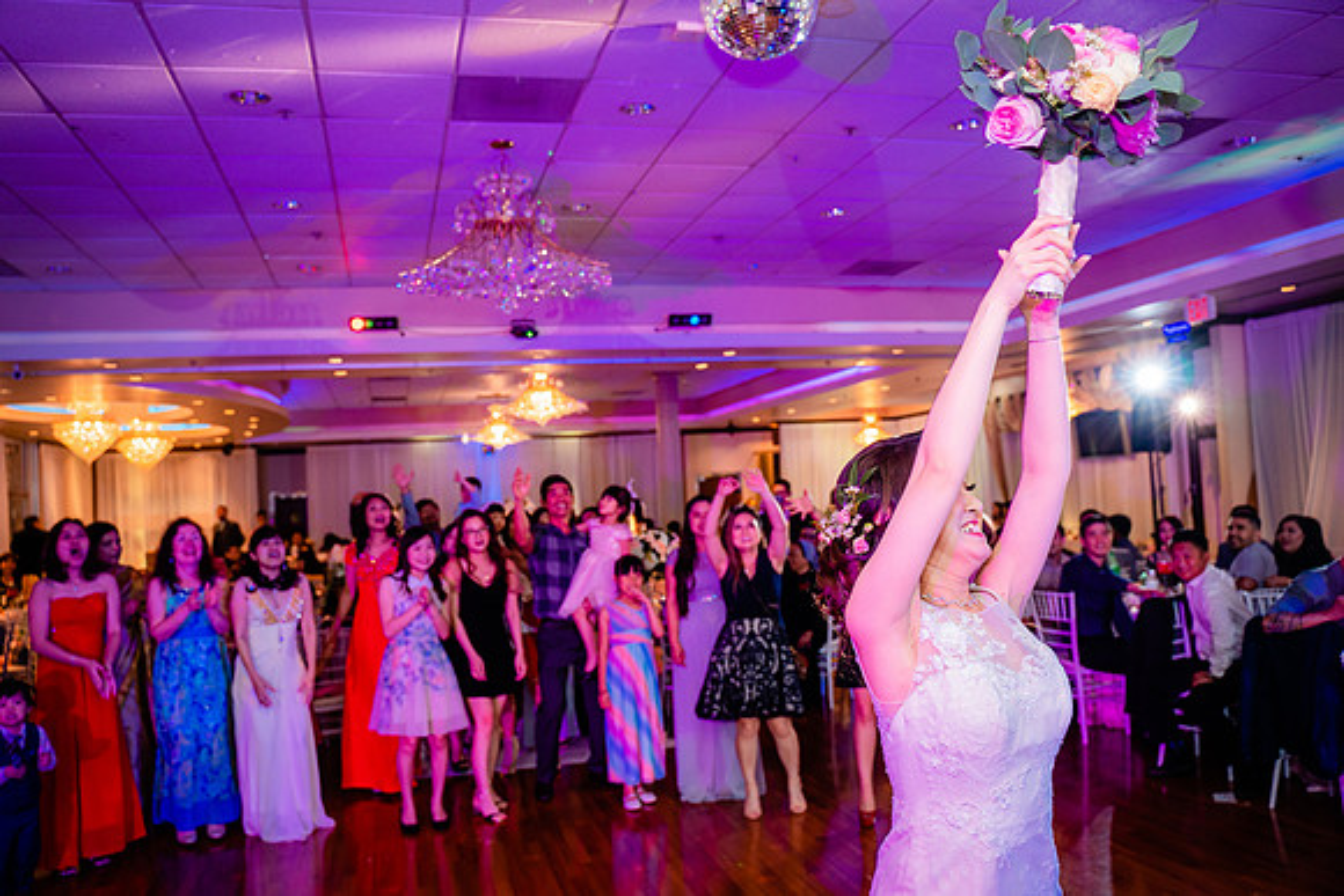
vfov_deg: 46.4
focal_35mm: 28
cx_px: 672
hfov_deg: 65.5
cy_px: 448
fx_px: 1046
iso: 1000
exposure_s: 1/160
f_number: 3.5
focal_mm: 28
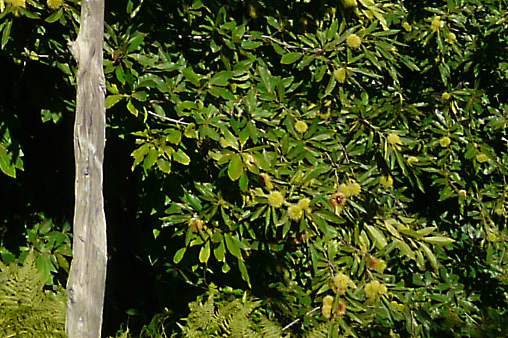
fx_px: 1707
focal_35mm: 121
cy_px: -395
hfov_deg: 16.0
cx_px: -160
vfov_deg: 10.2
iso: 100
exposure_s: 1/500
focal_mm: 4.9
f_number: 5.6
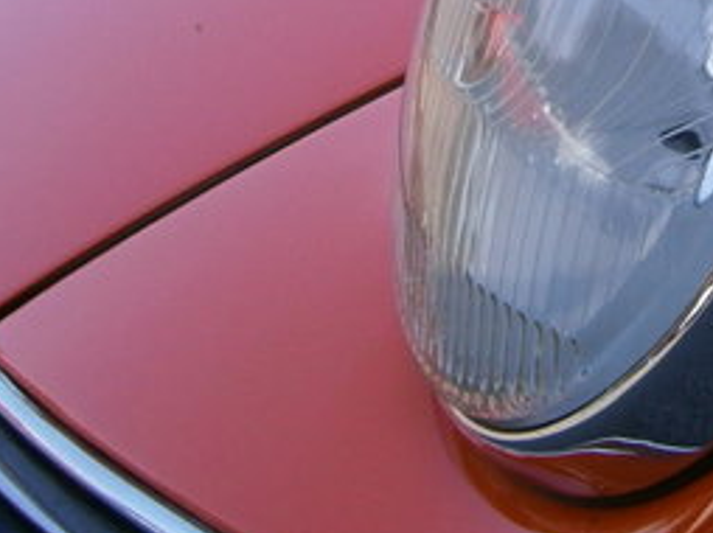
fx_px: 2161
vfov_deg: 13.8
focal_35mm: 105
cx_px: 783
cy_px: -53
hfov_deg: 18.1
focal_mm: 4.7
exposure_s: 1/500
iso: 80
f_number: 2.8
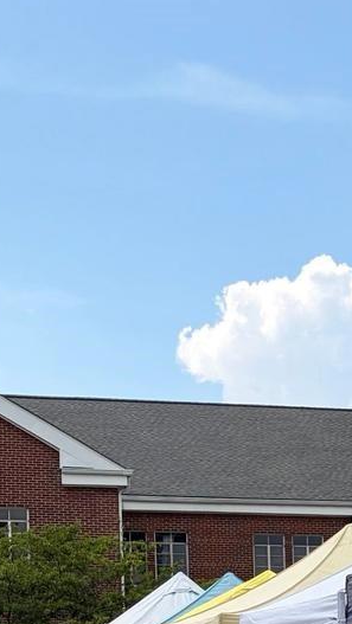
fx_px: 1823
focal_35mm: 110
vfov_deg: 18.0
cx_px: 551
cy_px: 839
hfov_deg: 10.6
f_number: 1.6
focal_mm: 5.96
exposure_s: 1/2985
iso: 50
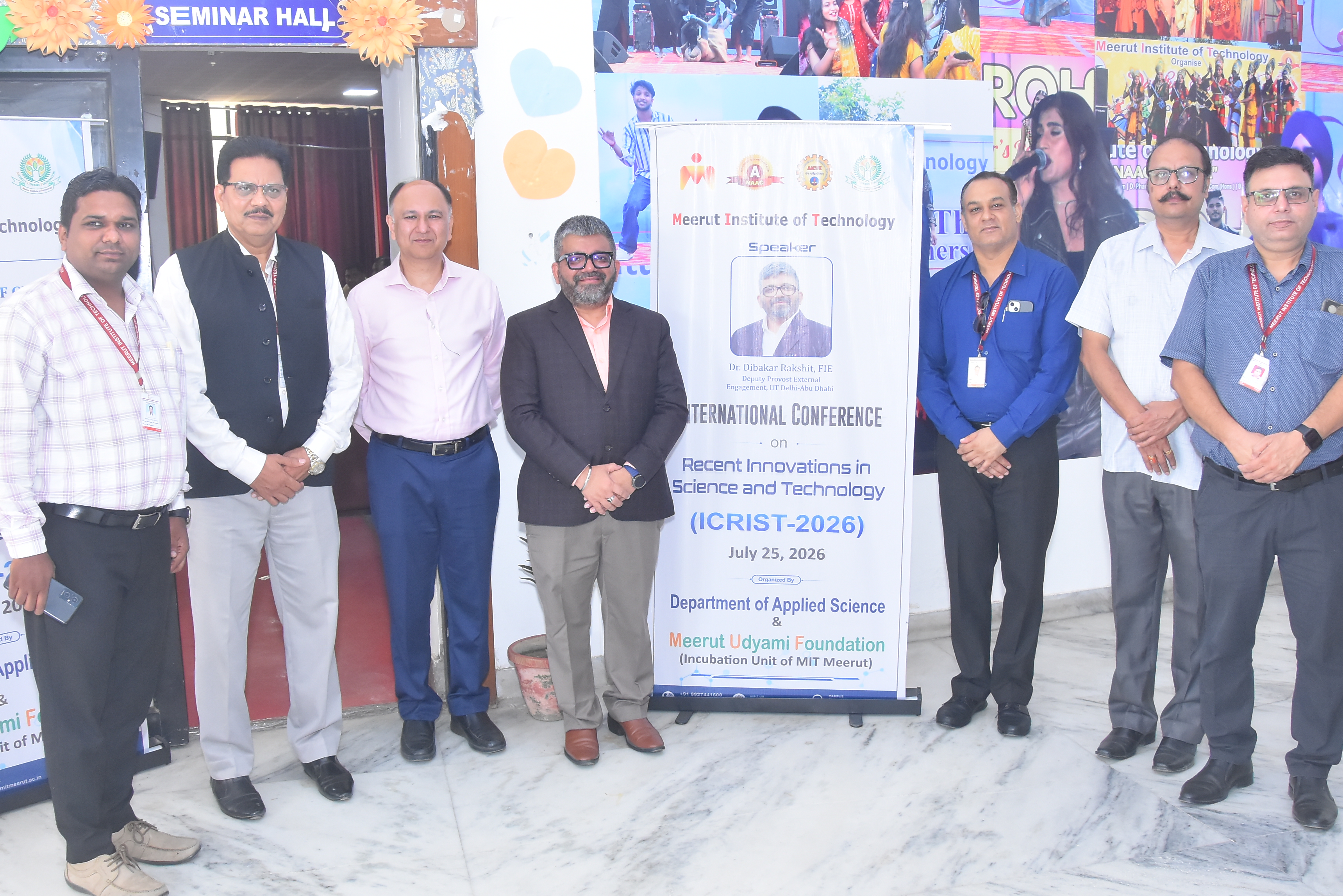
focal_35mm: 69
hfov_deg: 29.4
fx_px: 2562
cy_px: 448
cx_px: 679
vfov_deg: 19.8
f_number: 7.1
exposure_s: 1/125
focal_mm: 35
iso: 1600
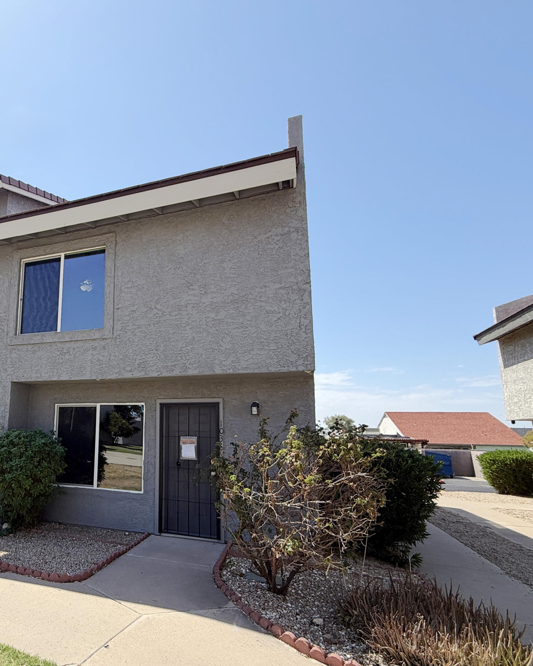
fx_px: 414
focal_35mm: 21
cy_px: 372
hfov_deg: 61.4
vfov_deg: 77.3
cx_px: 125
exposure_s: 1/770
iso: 25
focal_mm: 2.22
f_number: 2.2
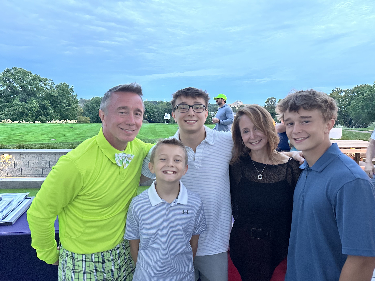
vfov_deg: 53.1
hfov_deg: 67.3
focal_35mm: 26
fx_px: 282
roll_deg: -1.6
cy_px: 141
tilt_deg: -5.6
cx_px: 196
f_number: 1.78
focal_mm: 6.86
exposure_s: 1/30
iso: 1000
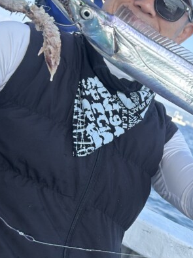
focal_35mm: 66
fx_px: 491
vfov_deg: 29.3
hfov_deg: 21.1
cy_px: 164
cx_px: 215
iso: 50
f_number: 1.5
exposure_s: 1/2513
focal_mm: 5.7
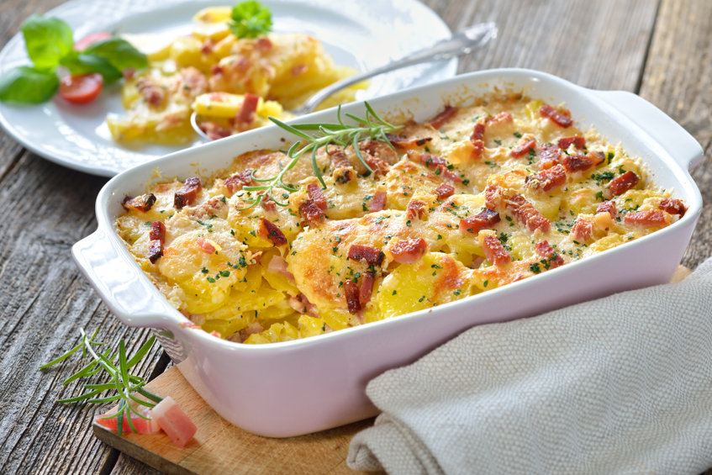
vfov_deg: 13.0
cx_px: 356
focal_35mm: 105
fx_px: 2077
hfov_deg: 19.5
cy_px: 238
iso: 100
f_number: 9
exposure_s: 1/160
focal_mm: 105
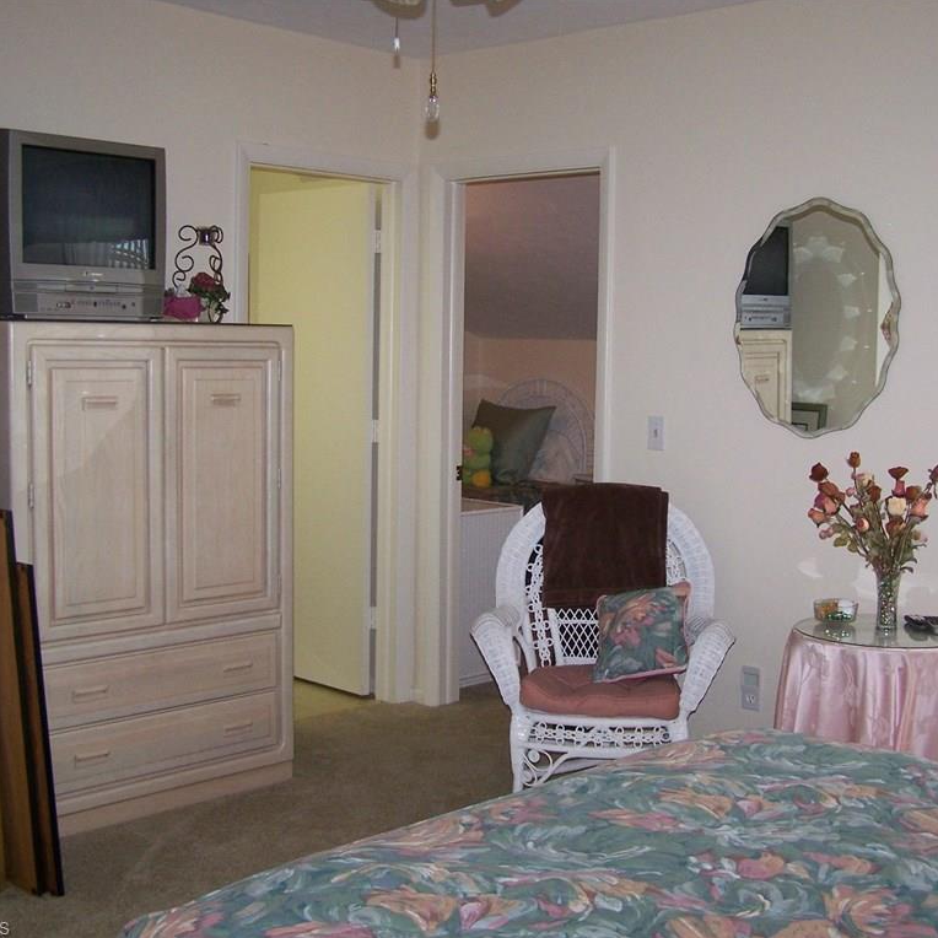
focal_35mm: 45
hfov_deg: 37.5
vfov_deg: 37.6
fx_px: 1380
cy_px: 469
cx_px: 548
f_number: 2.8
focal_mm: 6.3
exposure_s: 1/60
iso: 160
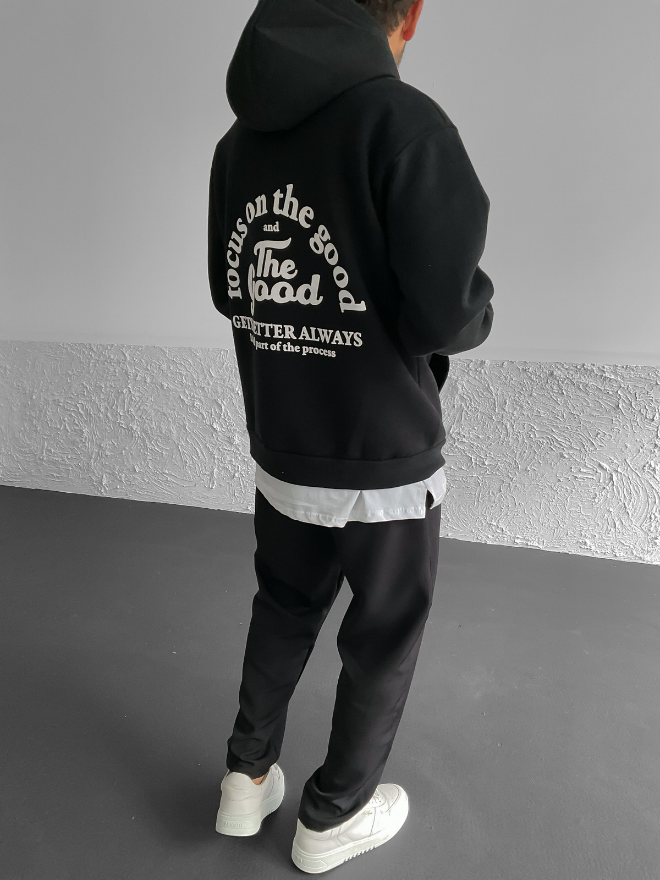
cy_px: 440
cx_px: 330
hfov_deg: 48.2
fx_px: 737
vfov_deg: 61.7
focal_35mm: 29
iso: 50
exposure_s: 1/120
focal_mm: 3
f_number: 1.8
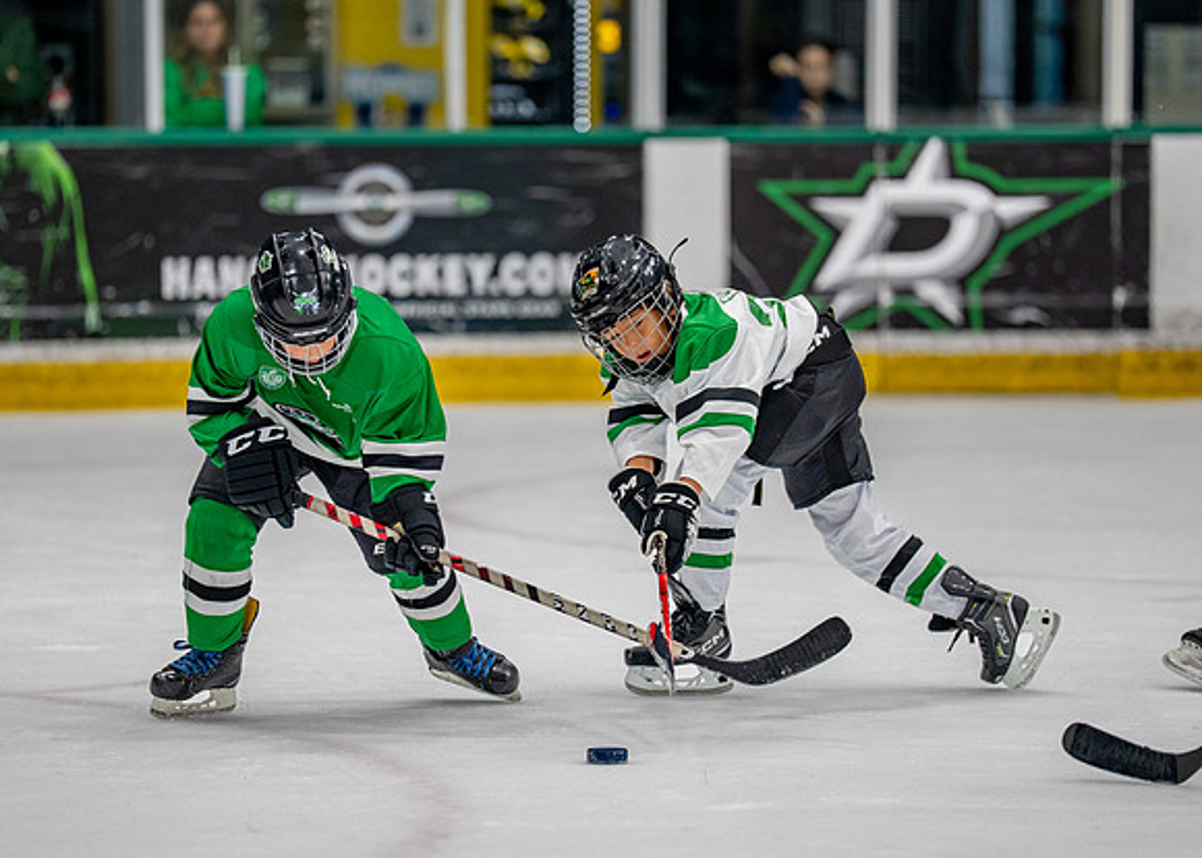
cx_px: 552
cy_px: 399
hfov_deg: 8.8
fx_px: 7839
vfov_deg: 6.3
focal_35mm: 230
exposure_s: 1/1250
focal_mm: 175
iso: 1000
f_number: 2.8
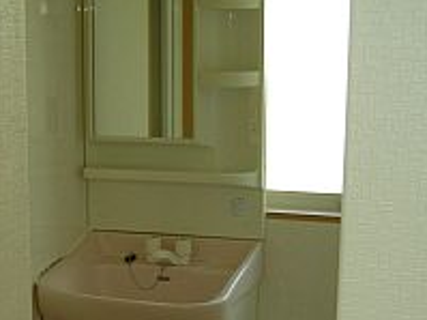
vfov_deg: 16.6
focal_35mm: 88
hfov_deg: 22.1
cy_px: 276
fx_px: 1085
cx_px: 122
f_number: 2.8
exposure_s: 1/67.7
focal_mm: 5.7
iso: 64
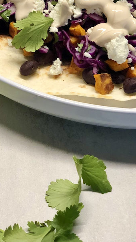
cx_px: 76
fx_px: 801
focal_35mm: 125
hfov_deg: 9.7
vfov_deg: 17.0
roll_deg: -5.0
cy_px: 35
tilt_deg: -36.7
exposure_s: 1/60
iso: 64
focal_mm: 6
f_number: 2.4
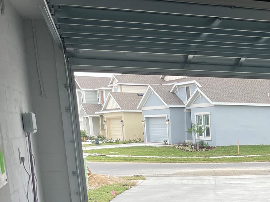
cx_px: 280
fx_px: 468
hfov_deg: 29.7
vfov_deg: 22.8
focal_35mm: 60
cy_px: 230
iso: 32
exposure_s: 1/360
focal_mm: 4.2
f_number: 1.6
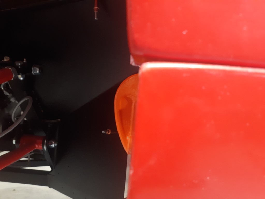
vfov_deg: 49.7
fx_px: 214
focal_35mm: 28
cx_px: 132
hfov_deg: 63.4
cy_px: 100
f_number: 1.7
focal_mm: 3.7
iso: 400
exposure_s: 1/24
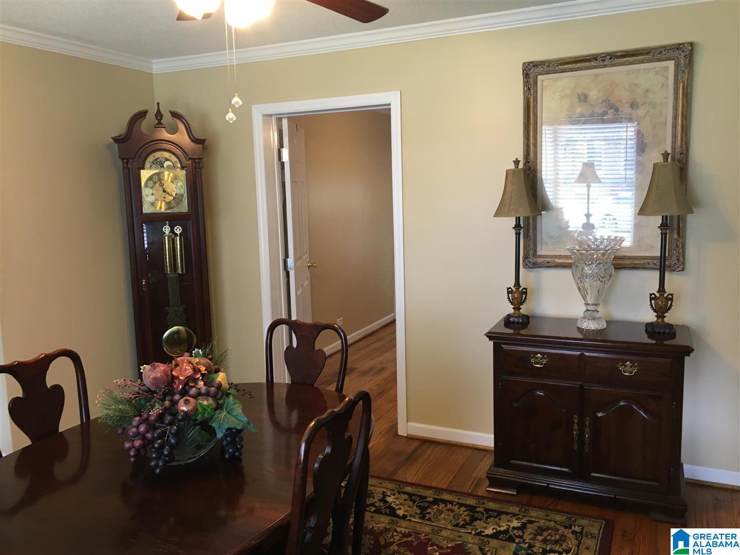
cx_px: 370
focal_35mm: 29
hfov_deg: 61.7
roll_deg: +1.1
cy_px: 278
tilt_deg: -8.1
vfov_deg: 48.2
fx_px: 620
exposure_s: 1/30
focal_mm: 4.15
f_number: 2.2
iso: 80
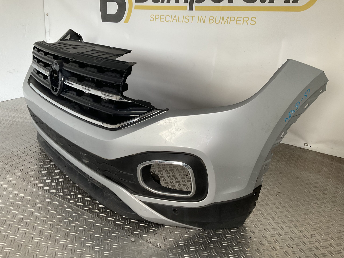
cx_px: 172
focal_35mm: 29
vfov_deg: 48.2
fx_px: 288
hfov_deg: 61.7
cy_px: 129
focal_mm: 3
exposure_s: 1/60
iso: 40
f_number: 1.8
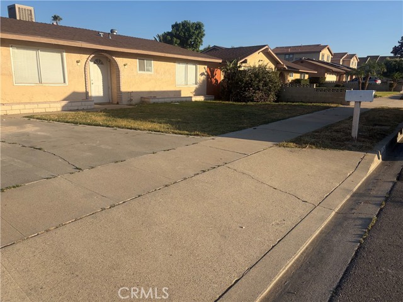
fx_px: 303
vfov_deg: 53.1
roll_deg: -1.0
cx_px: 202
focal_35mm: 26
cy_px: 151
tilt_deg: -10.8
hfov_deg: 67.3
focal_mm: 5.96
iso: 50
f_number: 1.6
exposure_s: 1/3623
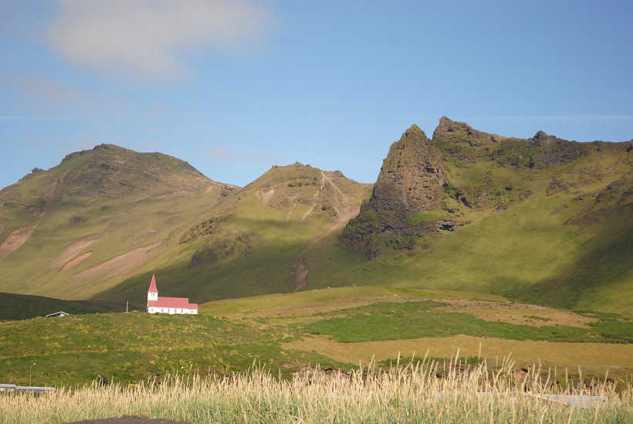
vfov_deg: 16.6
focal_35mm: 82
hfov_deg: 24.6
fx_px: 1452
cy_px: 212
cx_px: 316
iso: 110
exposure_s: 1/500
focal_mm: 55
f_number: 5.6
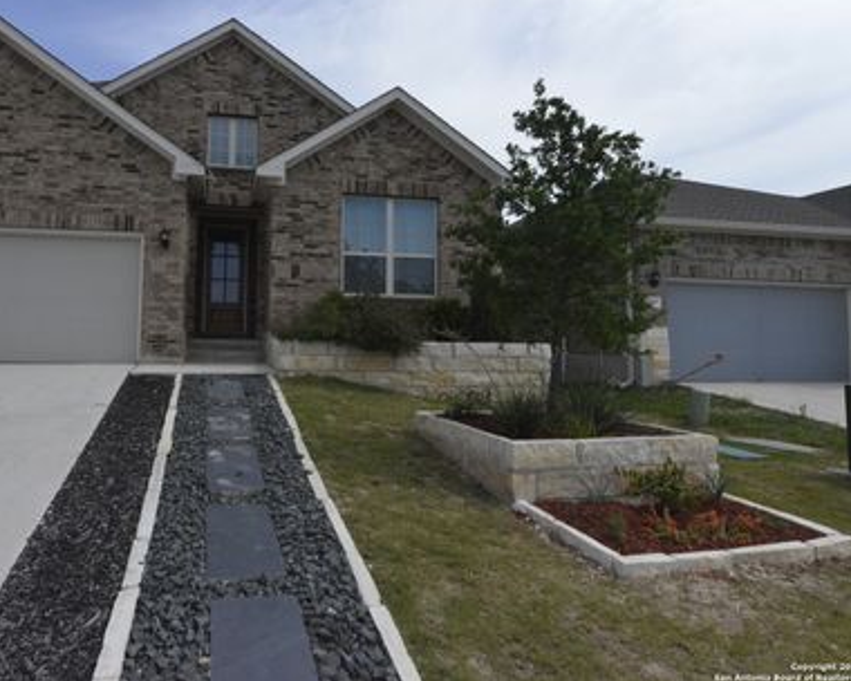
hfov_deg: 75.9
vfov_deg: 65.4
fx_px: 529
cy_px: 310
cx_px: 305
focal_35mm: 21
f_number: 13
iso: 6400
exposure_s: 1/6400
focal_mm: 17
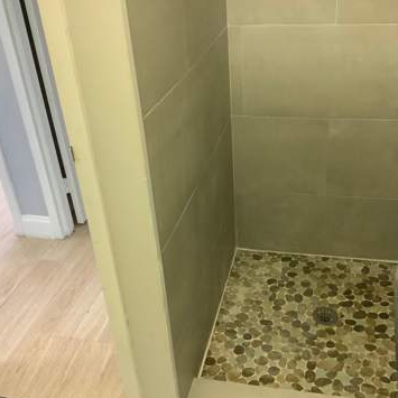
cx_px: 228
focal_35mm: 37
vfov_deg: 44.9
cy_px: 200
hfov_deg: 44.8
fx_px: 481
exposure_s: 1/40
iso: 320
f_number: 2.4
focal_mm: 3.3
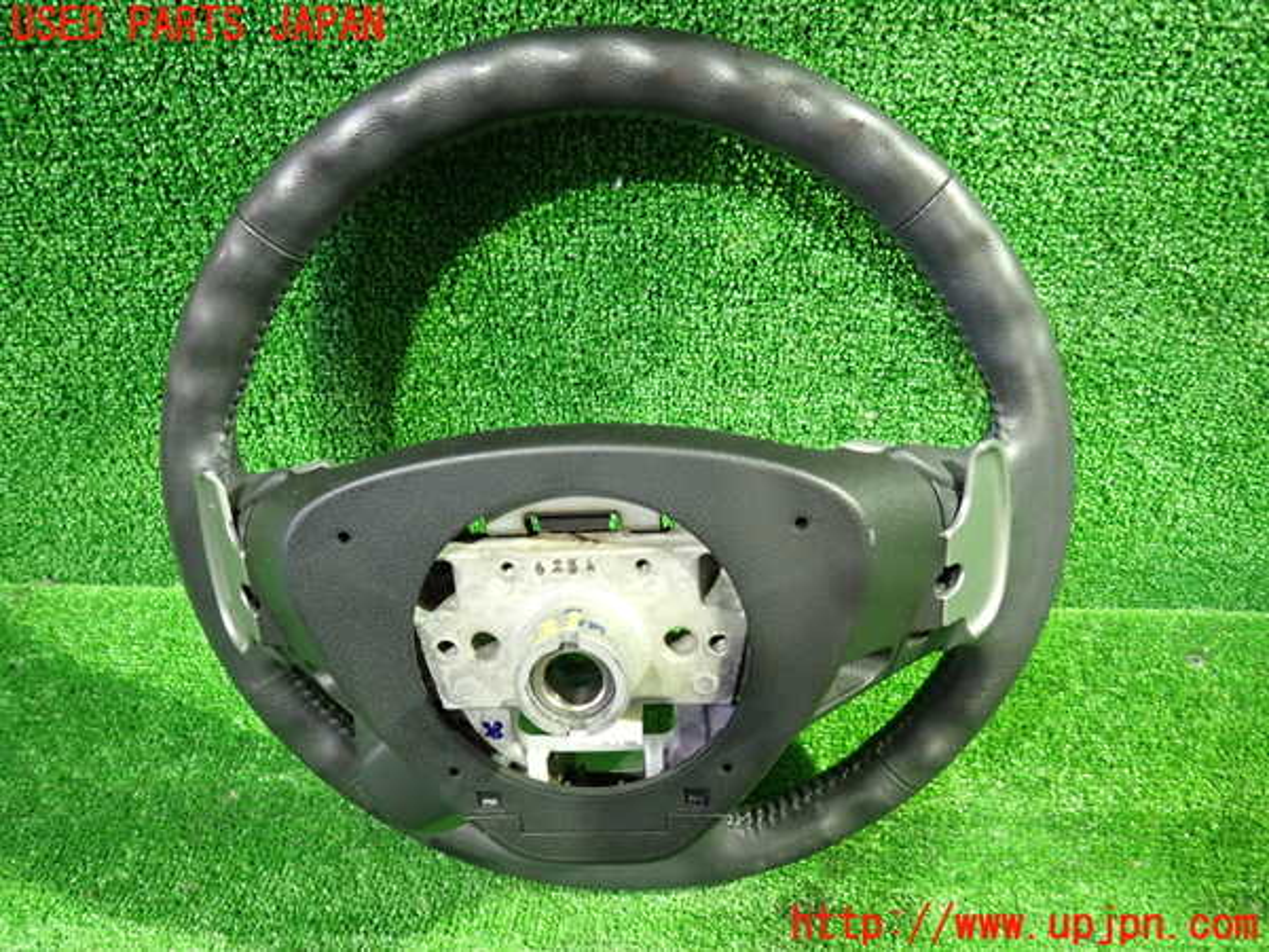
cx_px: 634
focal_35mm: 25
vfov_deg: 54.9
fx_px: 916
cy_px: 476
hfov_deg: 69.4
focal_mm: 4.5
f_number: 2
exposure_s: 1/15
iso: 800
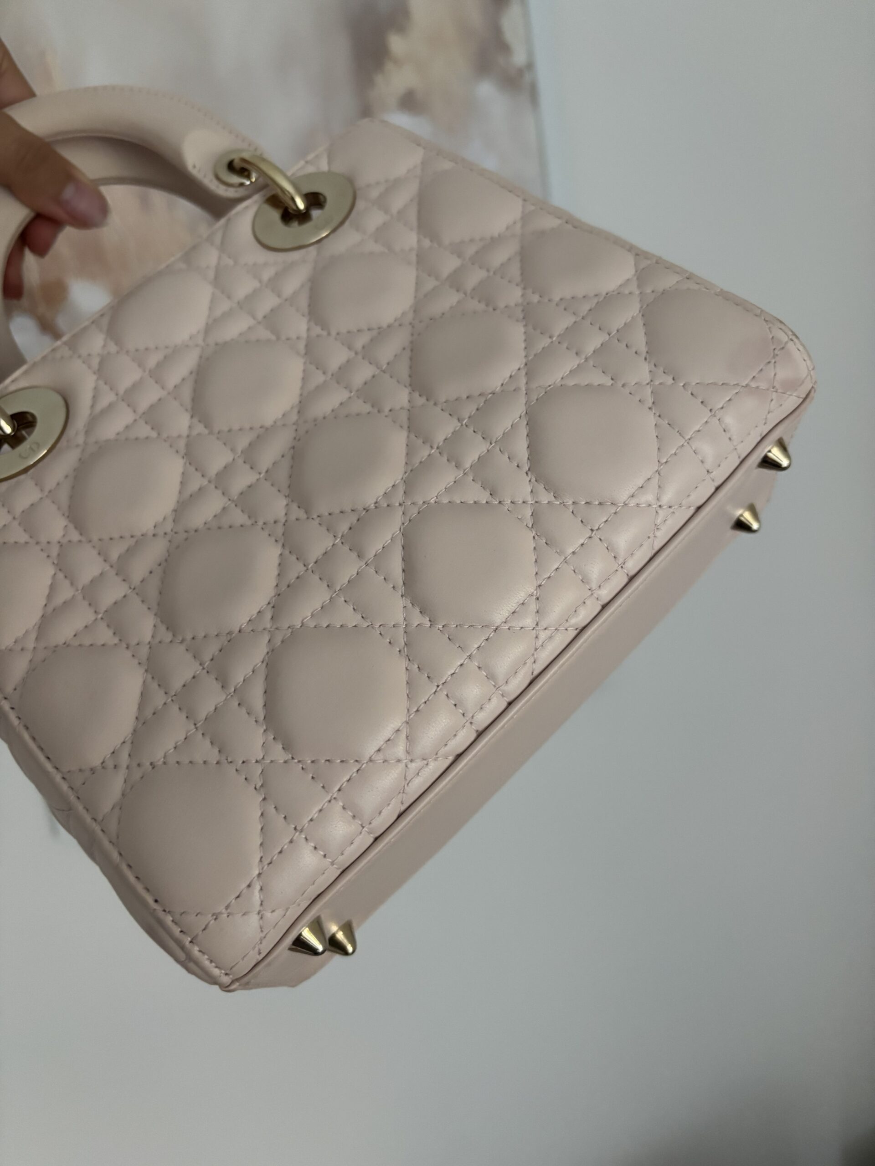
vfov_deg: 67.3
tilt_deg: -14.2
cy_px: 583
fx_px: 876
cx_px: 438
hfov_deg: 53.1
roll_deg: +8.6
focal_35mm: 26
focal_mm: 5.96
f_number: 1.6
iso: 320
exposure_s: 1/60
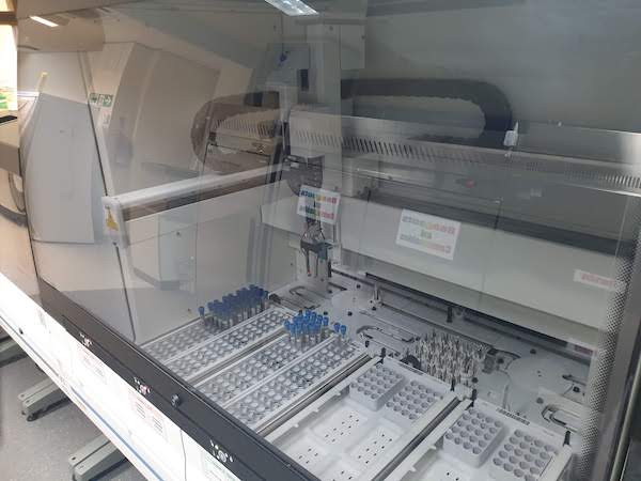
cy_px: 240
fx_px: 481
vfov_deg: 53.1
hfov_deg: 67.3
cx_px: 320
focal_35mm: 26
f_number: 2.4
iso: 400
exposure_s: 1/50
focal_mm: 4.3
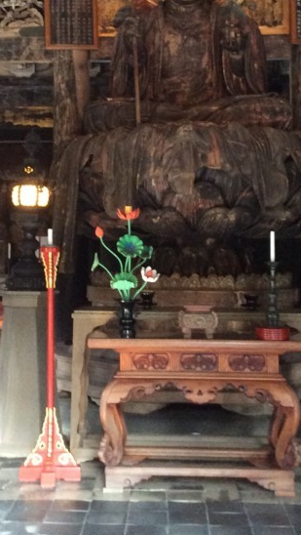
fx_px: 921
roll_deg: +0.6
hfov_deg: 18.6
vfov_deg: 32.0
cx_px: 135
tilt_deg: +4.0
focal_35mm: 65
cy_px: 171
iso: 320
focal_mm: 3.3
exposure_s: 1/24
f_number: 2.4
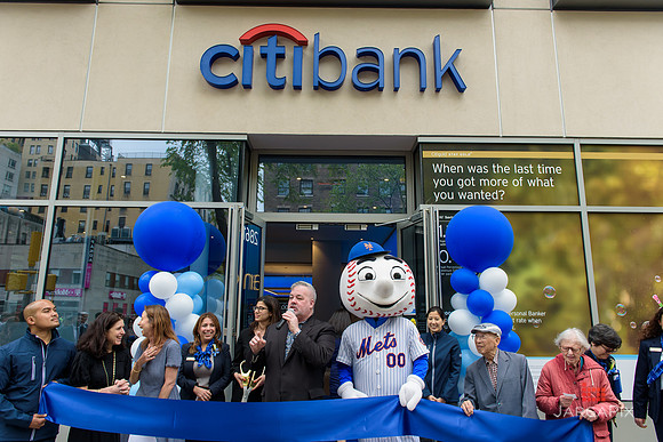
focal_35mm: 24
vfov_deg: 53.2
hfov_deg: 73.7
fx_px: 442
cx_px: 332
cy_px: 221
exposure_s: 1/250
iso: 200
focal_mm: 24
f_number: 5
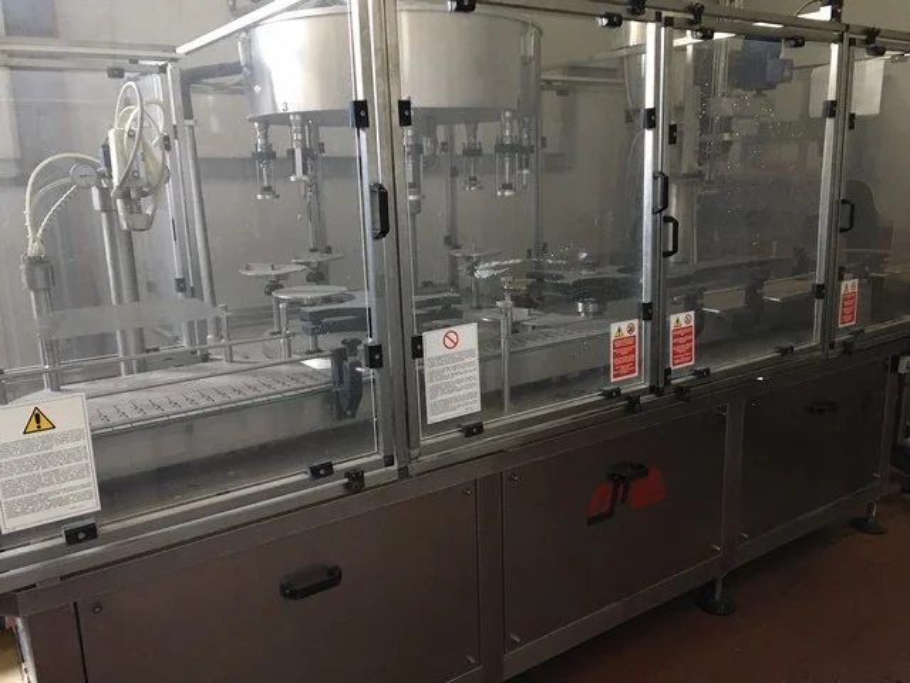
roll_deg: +2.7
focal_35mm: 29
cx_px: 455
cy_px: 342
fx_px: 762
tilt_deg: -13.8
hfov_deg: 61.7
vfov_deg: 48.2
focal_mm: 4.15
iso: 400
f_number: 2.2
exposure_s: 1/17
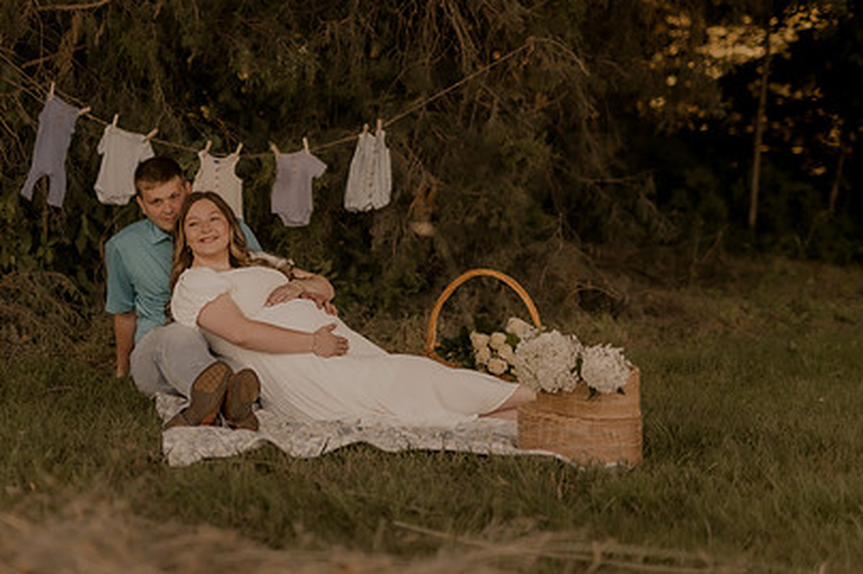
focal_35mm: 77
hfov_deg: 26.2
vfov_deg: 17.7
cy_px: 211
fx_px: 1845
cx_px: 286
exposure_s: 1/1000
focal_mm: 50
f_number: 1.4
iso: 200
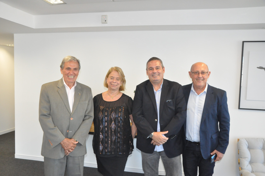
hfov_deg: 57.3
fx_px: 243
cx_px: 132
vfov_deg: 39.9
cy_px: 88
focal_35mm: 33
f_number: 6.3
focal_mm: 22
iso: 2500
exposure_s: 1/200
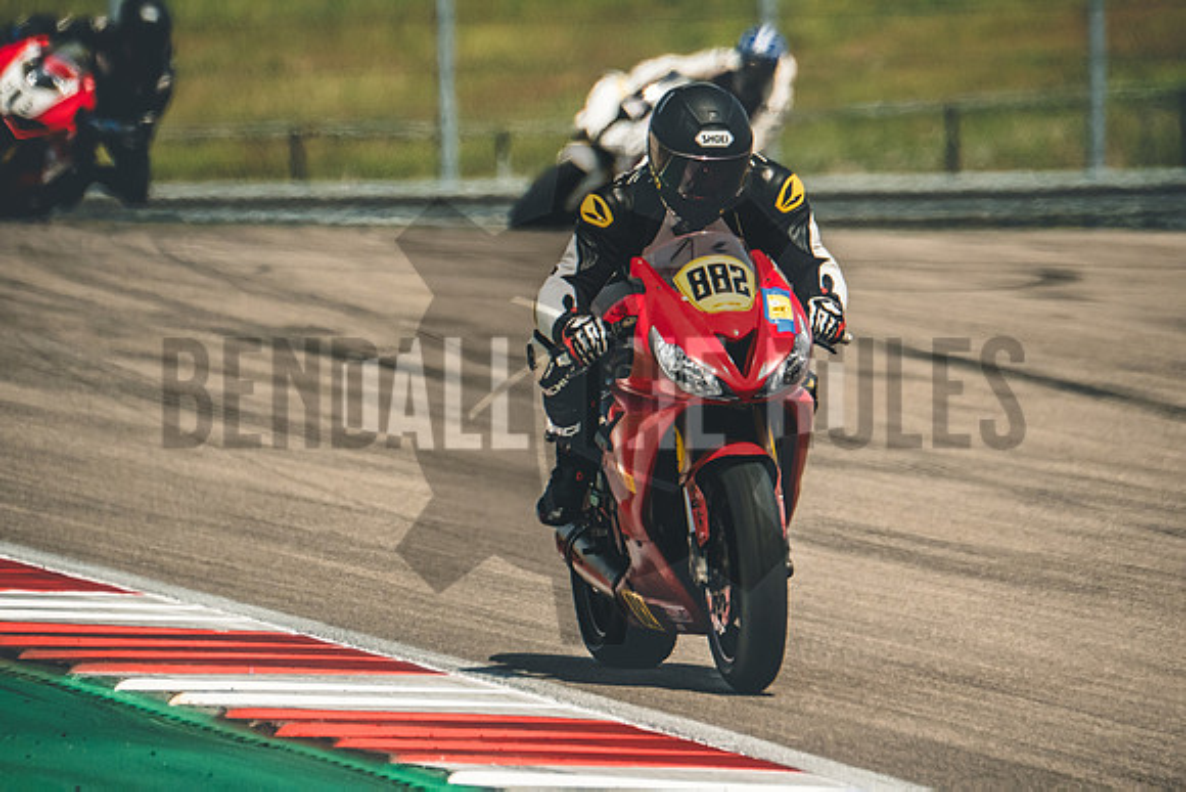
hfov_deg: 3.4
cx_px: 593
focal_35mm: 600
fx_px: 19770
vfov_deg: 2.3
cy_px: 396
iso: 800
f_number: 5.6
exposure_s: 1/2500
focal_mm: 400
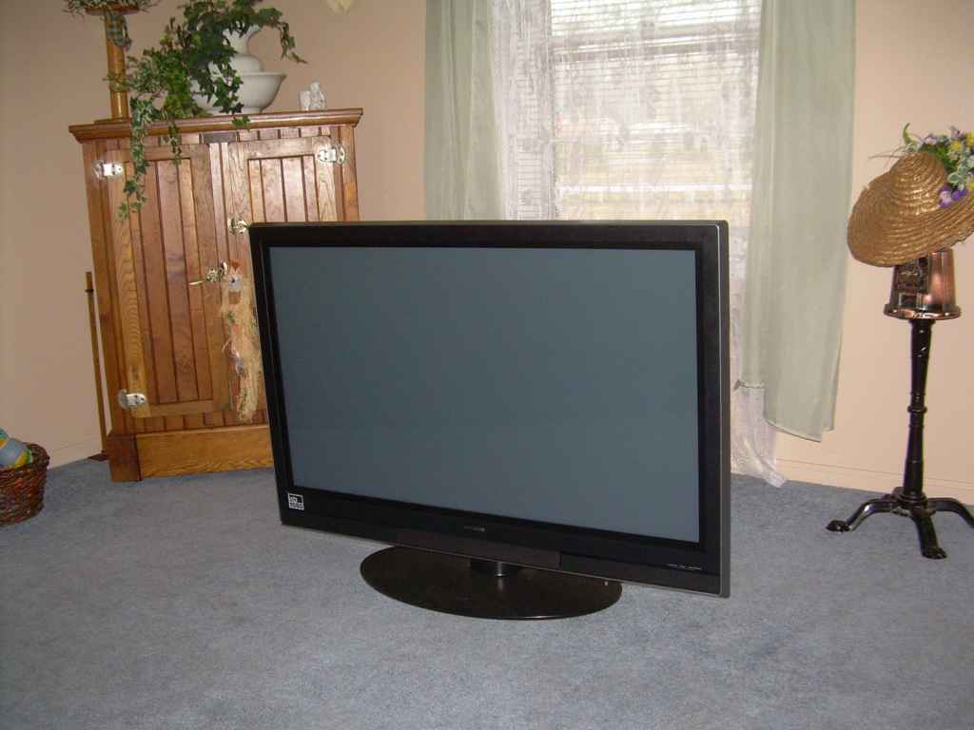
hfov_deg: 49.0
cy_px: 365
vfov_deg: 37.7
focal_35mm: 38
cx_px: 487
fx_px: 1069
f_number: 2.8
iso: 200
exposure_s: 1/60
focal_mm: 6.3
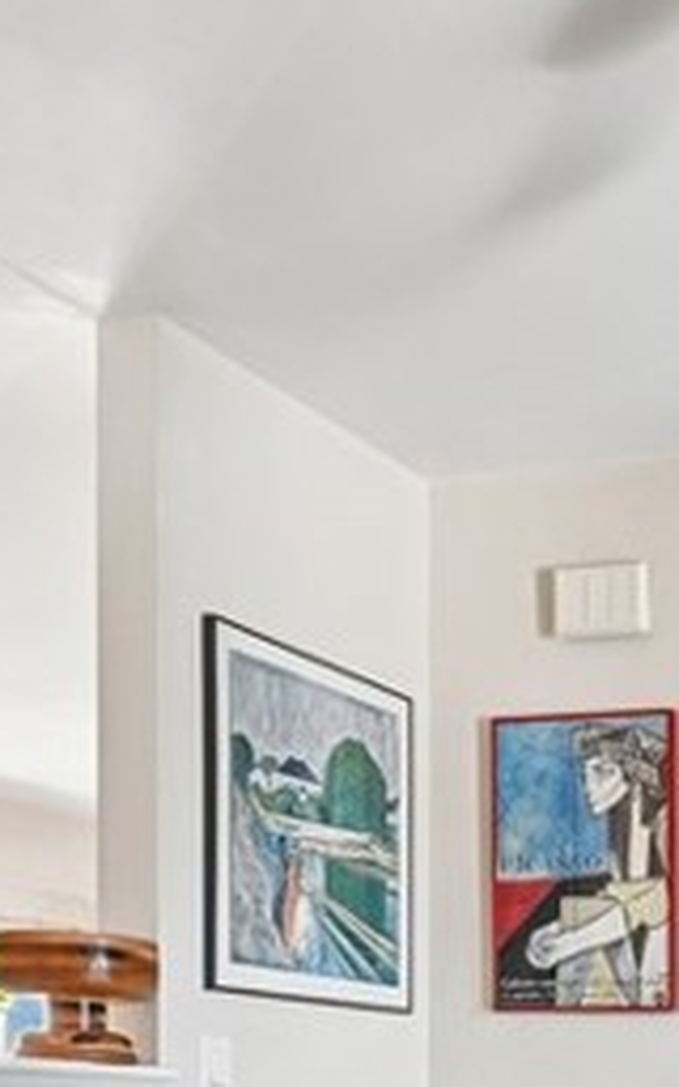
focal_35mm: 53
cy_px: 1159
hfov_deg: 21.0
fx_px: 1569
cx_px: 993
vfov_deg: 33.8
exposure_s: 1/3.33
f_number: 8
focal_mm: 13
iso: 320
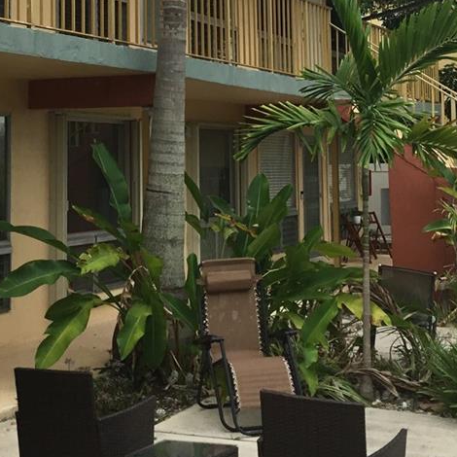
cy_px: 67
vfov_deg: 24.1
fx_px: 1046
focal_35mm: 70
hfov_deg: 24.6
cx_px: 165
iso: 25
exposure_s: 1/433
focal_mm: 3.3
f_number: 2.4
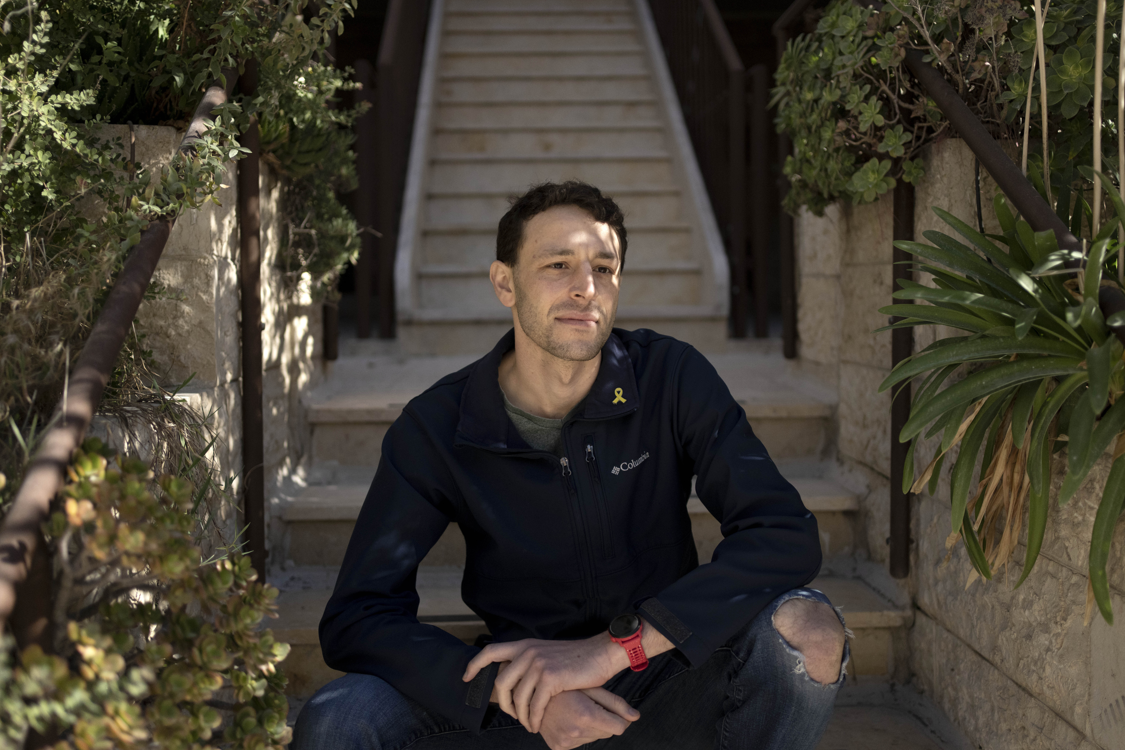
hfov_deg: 53.1
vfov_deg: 36.9
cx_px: 566
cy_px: 377
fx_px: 1125
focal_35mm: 36
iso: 1250
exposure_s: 1/16000
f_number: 2
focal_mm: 35
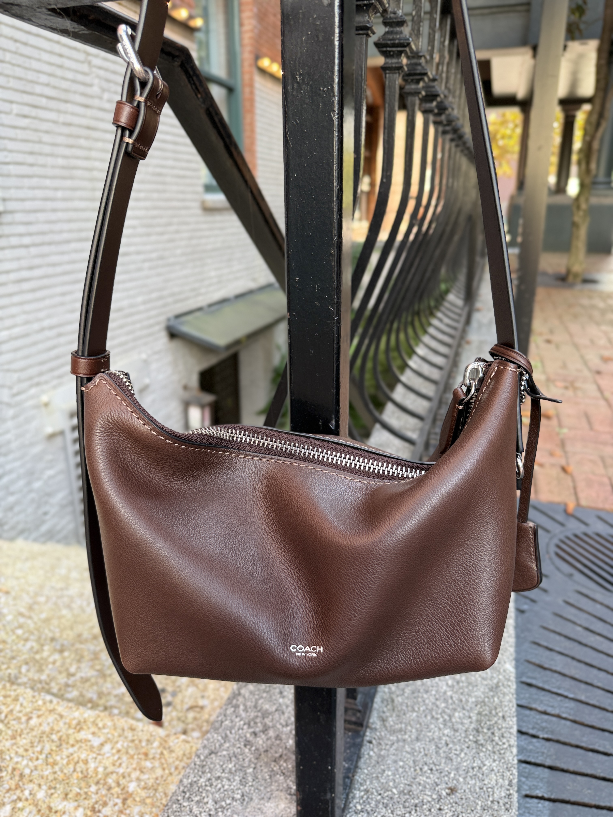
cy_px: 408
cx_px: 306
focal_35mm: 24
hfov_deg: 56.8
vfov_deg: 71.6
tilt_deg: -18.4
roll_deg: +0.4
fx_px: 567
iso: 100
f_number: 1.78
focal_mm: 6.76
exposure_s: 1/120
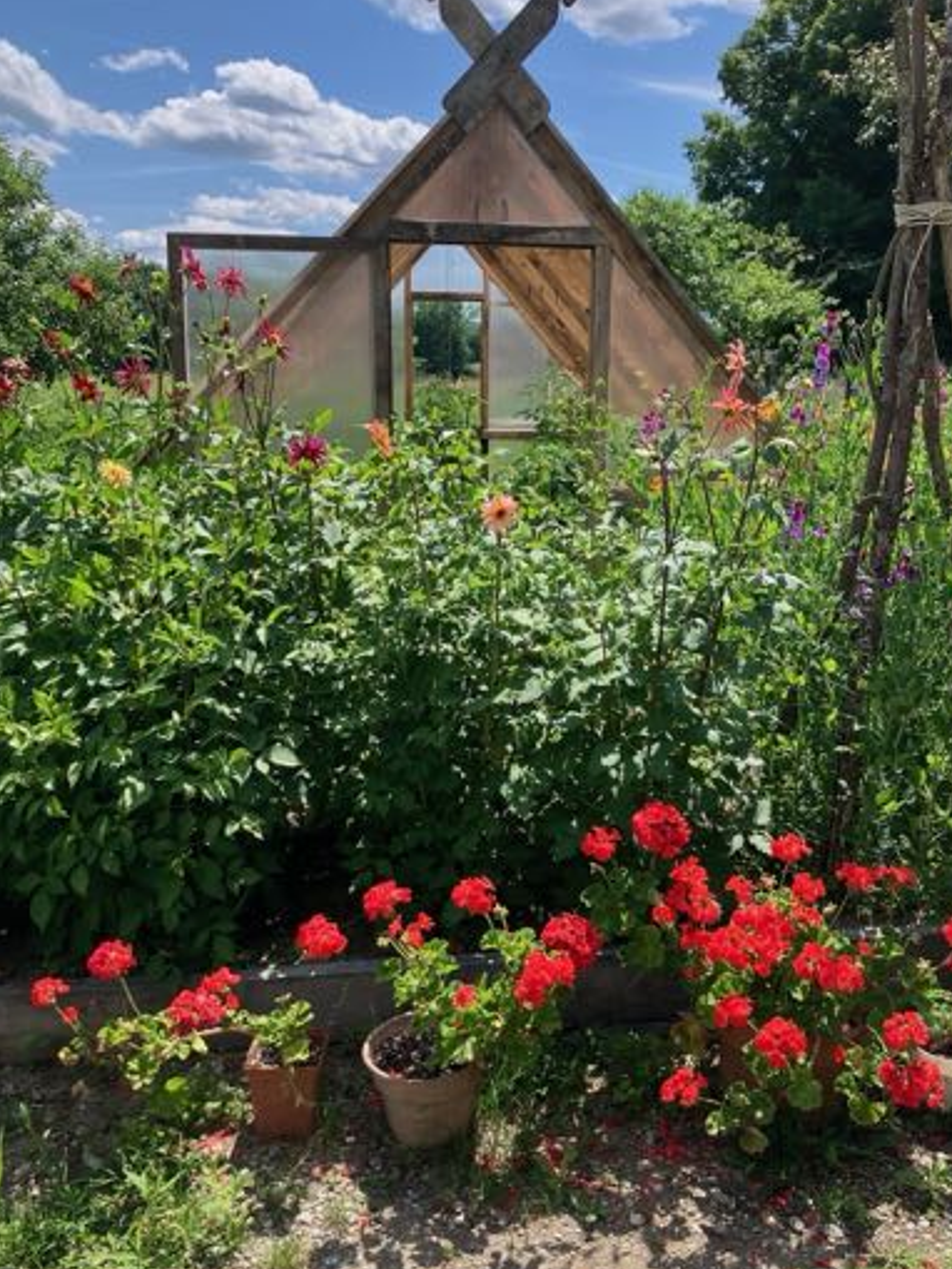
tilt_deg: -12.7
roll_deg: -0.9
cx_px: 511
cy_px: 658
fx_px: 1210
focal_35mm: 33
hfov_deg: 42.9
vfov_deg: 55.3
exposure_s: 1/1056
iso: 32
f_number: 1.8
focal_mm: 3.99
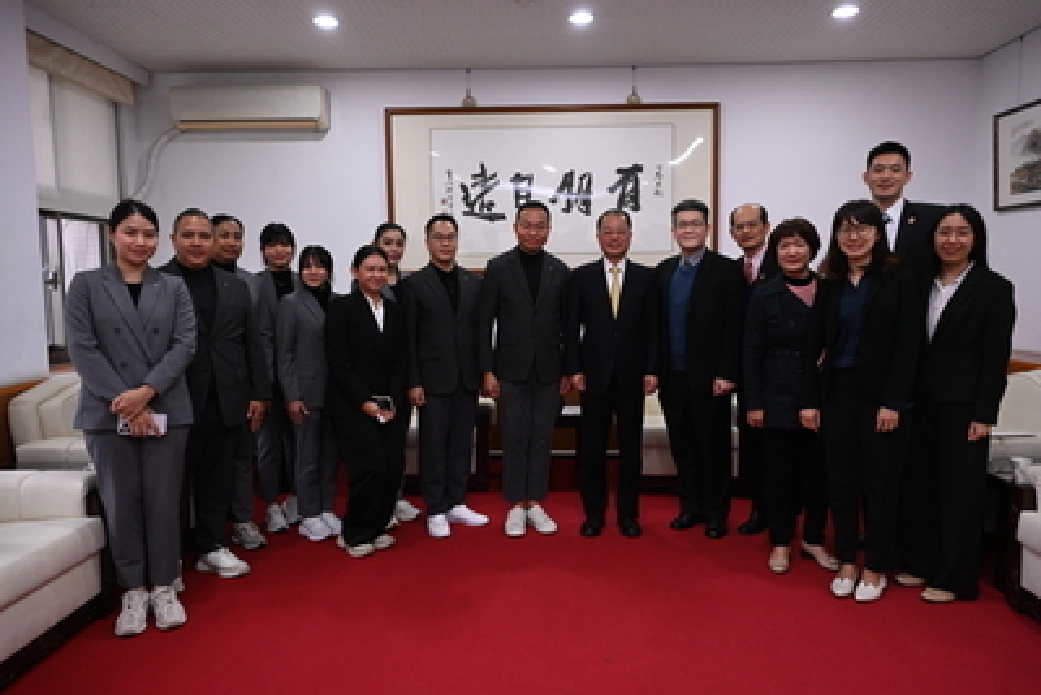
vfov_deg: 53.2
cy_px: 348
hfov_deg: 73.7
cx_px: 520
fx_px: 694
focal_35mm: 24
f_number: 4
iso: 2000
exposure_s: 1/160
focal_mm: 24
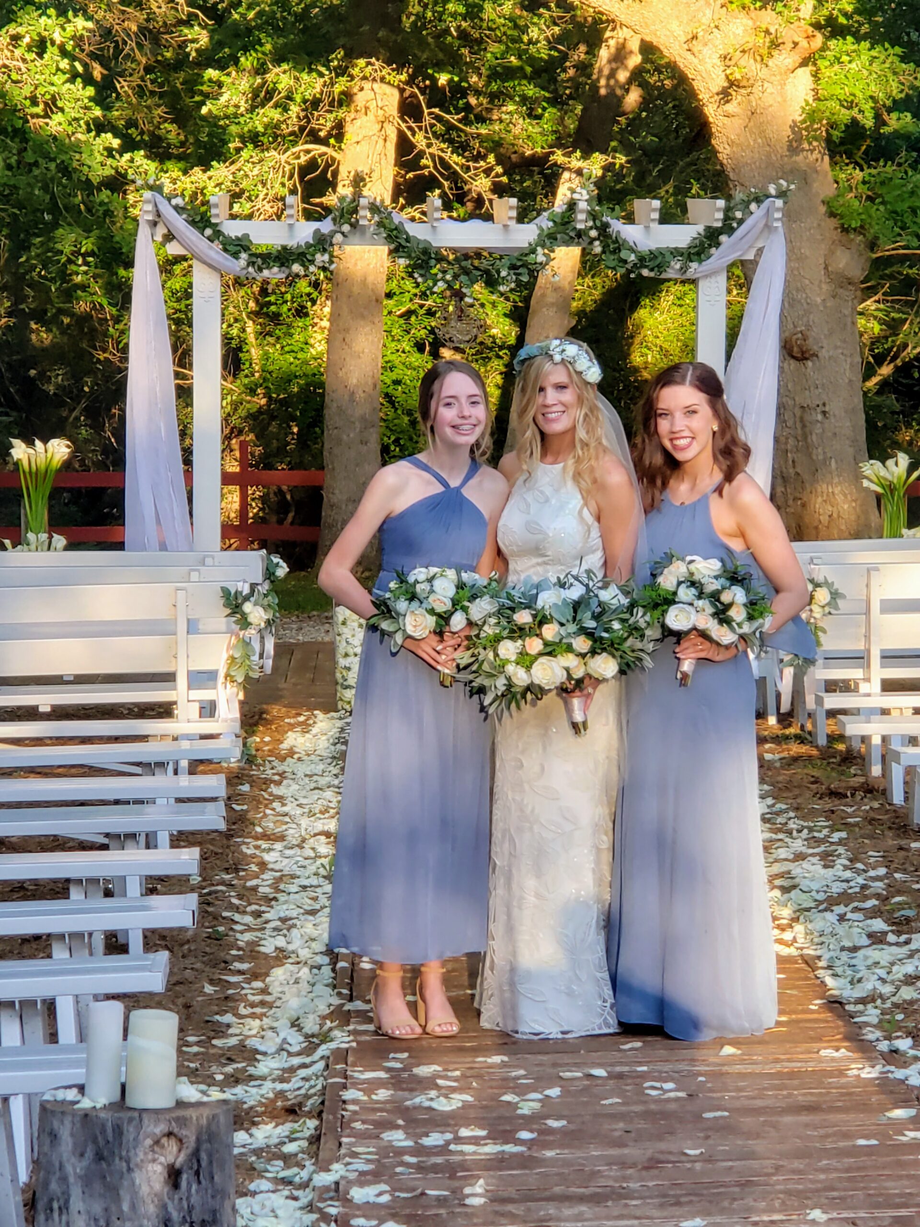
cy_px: 614
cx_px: 460
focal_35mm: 52
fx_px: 1843
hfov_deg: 28.0
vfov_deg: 36.8
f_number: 2.4
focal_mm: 6
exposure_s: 1/120
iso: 40
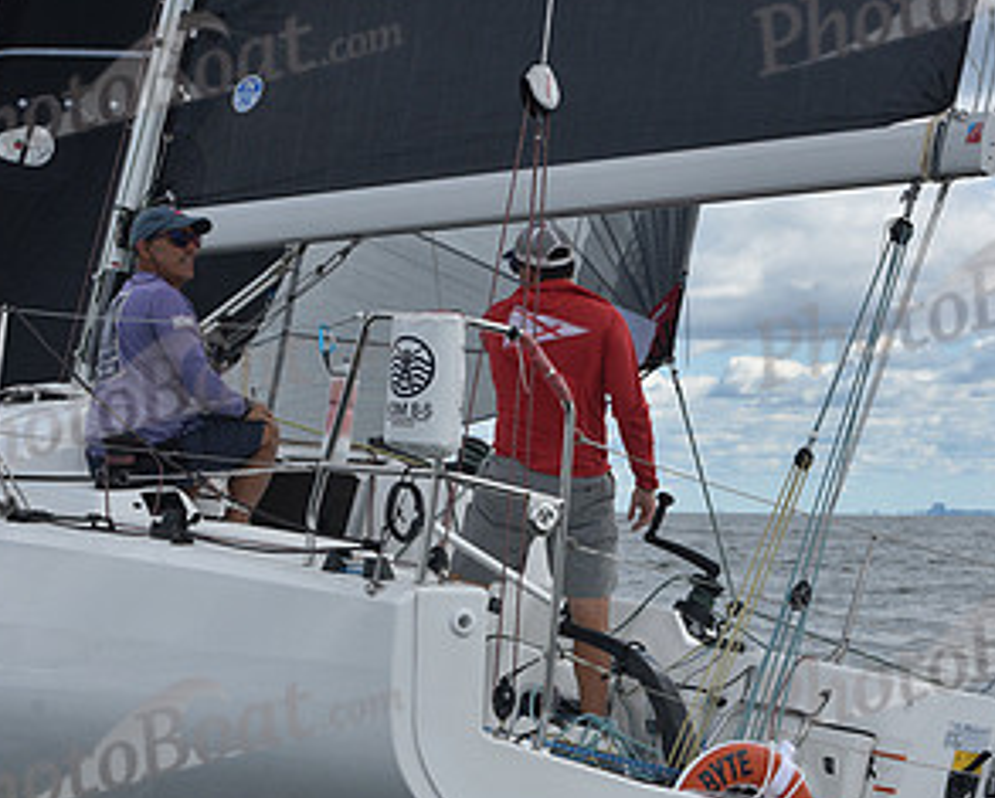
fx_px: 3832
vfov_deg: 11.9
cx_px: 581
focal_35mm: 130
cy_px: 525
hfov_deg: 14.8
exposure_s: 1/800
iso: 250
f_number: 10
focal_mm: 70
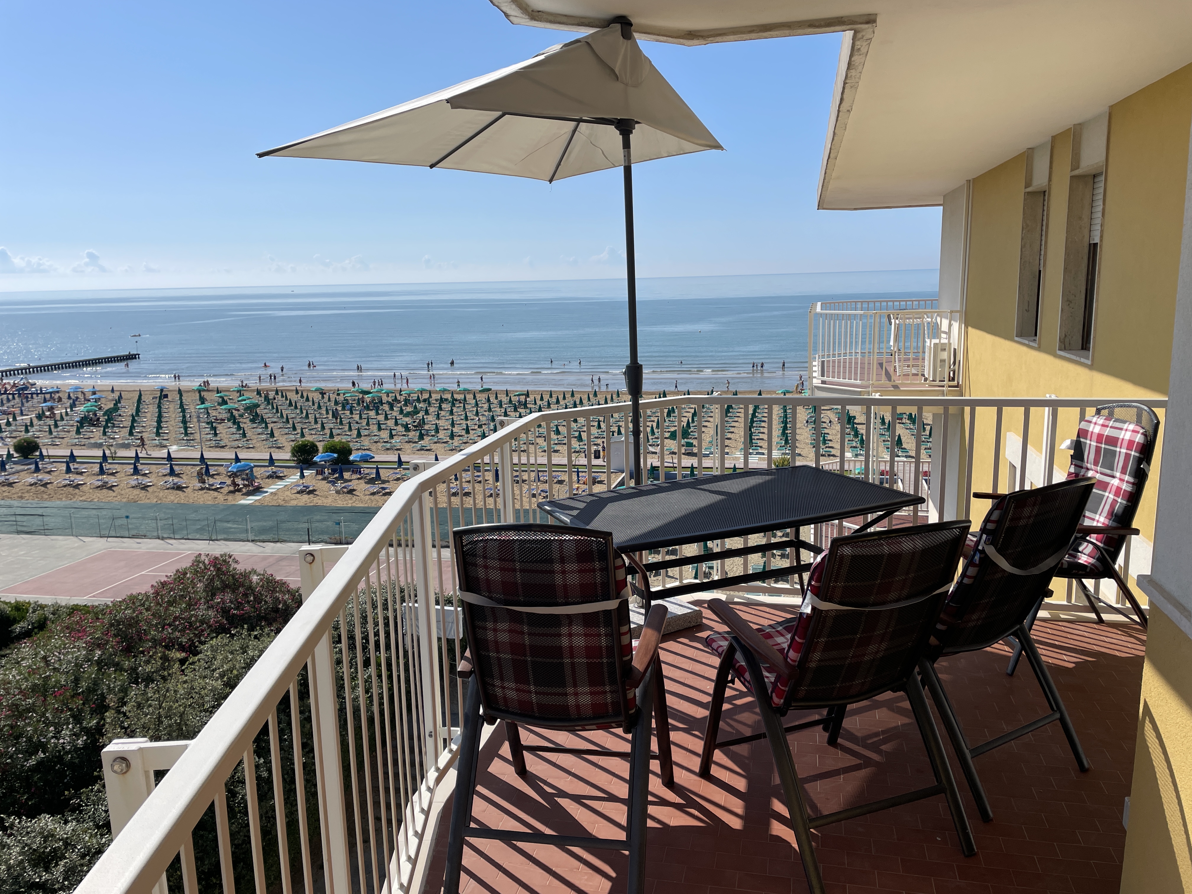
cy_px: 447
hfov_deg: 67.3
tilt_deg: -10.5
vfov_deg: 53.1
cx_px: 596
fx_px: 895
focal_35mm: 26
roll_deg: +1.6
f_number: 1.6
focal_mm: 4.2
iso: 32
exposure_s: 1/6135
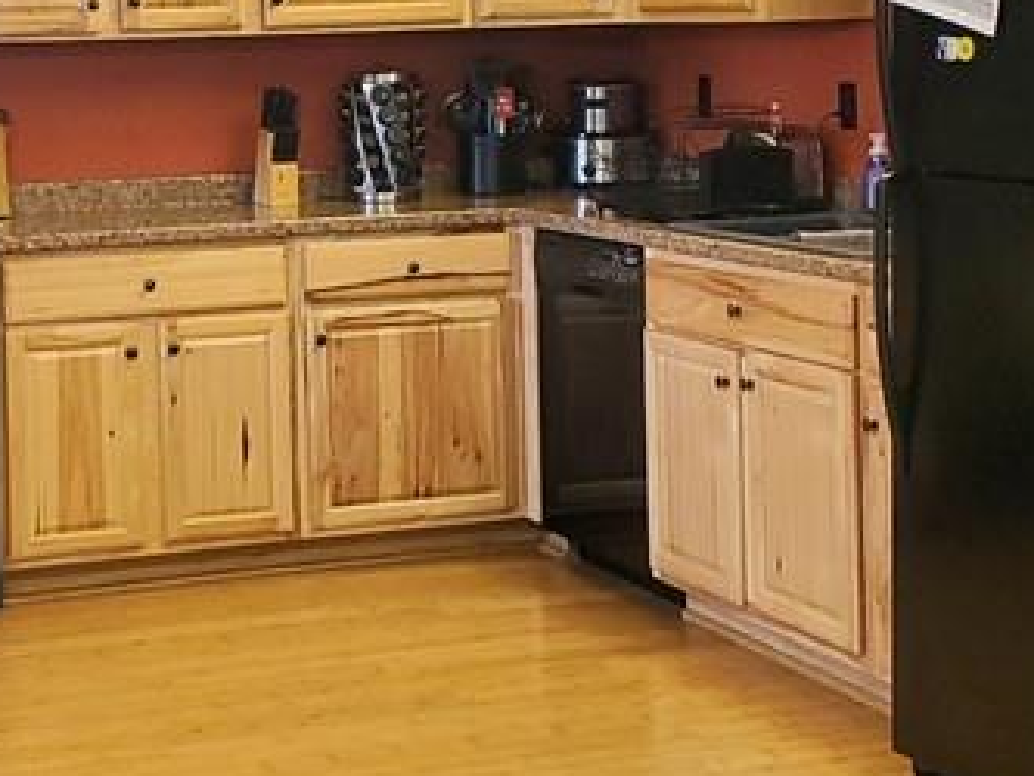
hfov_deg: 24.2
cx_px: 276
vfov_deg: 18.3
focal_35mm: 80
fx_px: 2391
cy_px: 208
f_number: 2.4
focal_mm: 4.3
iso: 320
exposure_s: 1/39
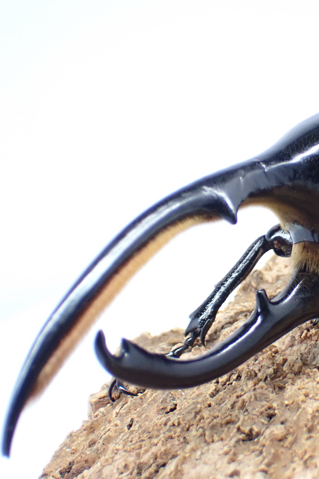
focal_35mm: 99
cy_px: 238
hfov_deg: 13.7
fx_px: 1316
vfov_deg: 20.6
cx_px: 302
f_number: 3.9
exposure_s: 1/80
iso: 800
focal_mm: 12.73
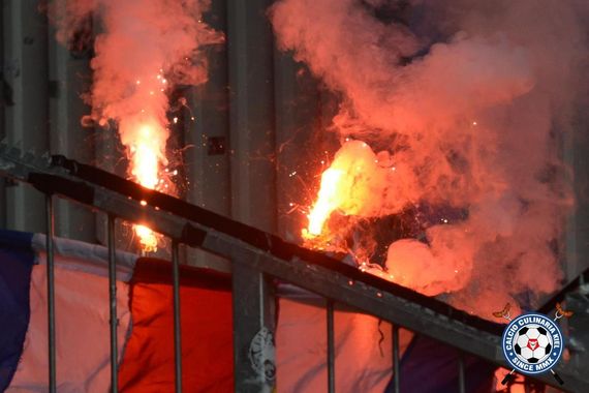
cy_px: 196
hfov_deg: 9.5
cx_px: 294
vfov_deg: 6.3
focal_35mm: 218
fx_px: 3558
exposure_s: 1/2000
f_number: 8
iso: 500
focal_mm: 145
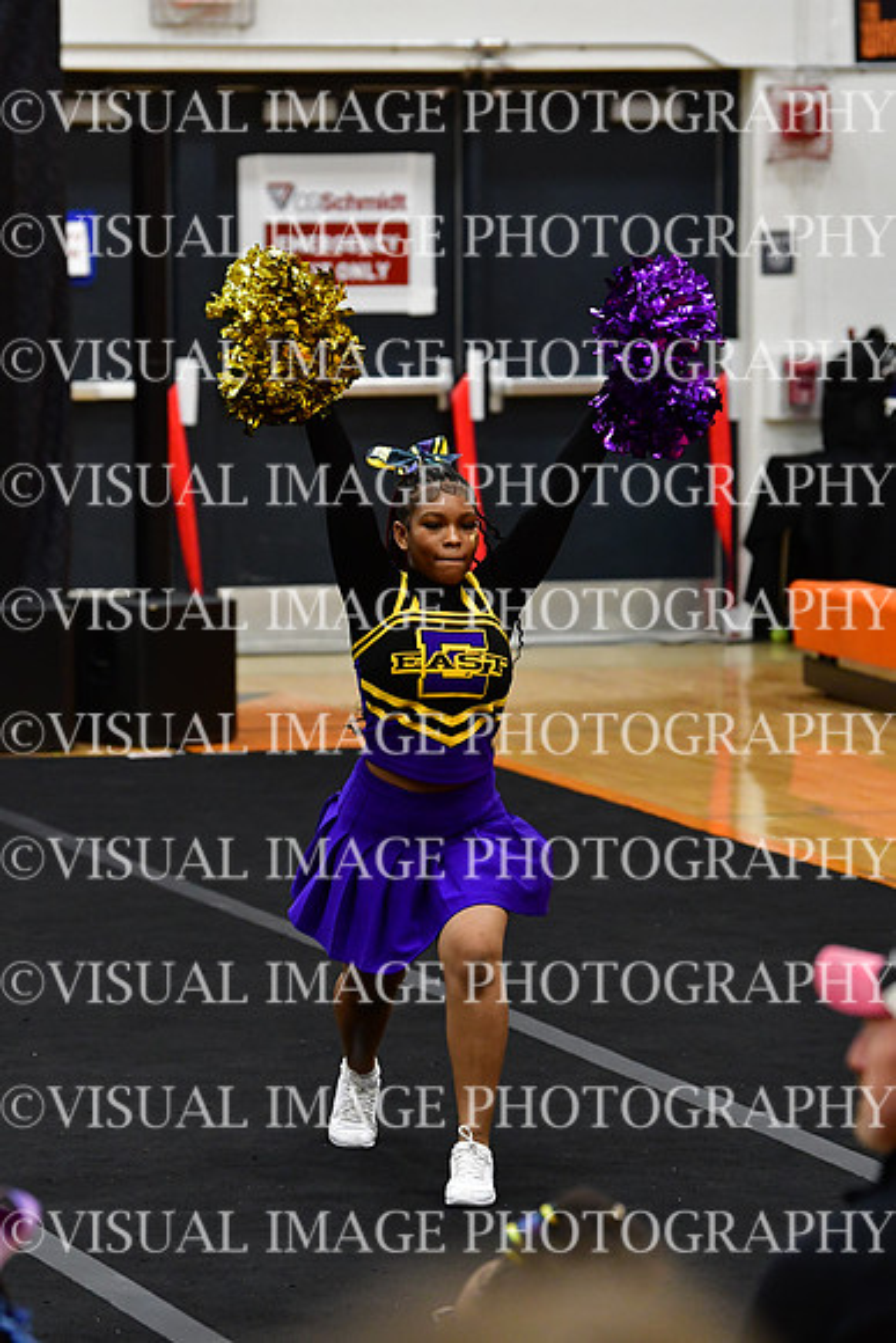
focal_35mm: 202
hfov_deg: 6.8
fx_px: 7536
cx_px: 448
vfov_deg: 10.2
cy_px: 672
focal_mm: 135
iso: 4000
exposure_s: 1/500
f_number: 4
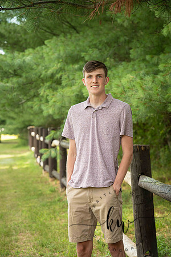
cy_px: 128
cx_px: 86
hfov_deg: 11.2
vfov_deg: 16.8
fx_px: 869
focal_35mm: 122
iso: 500
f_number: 6.3
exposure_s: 1/200
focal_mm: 122
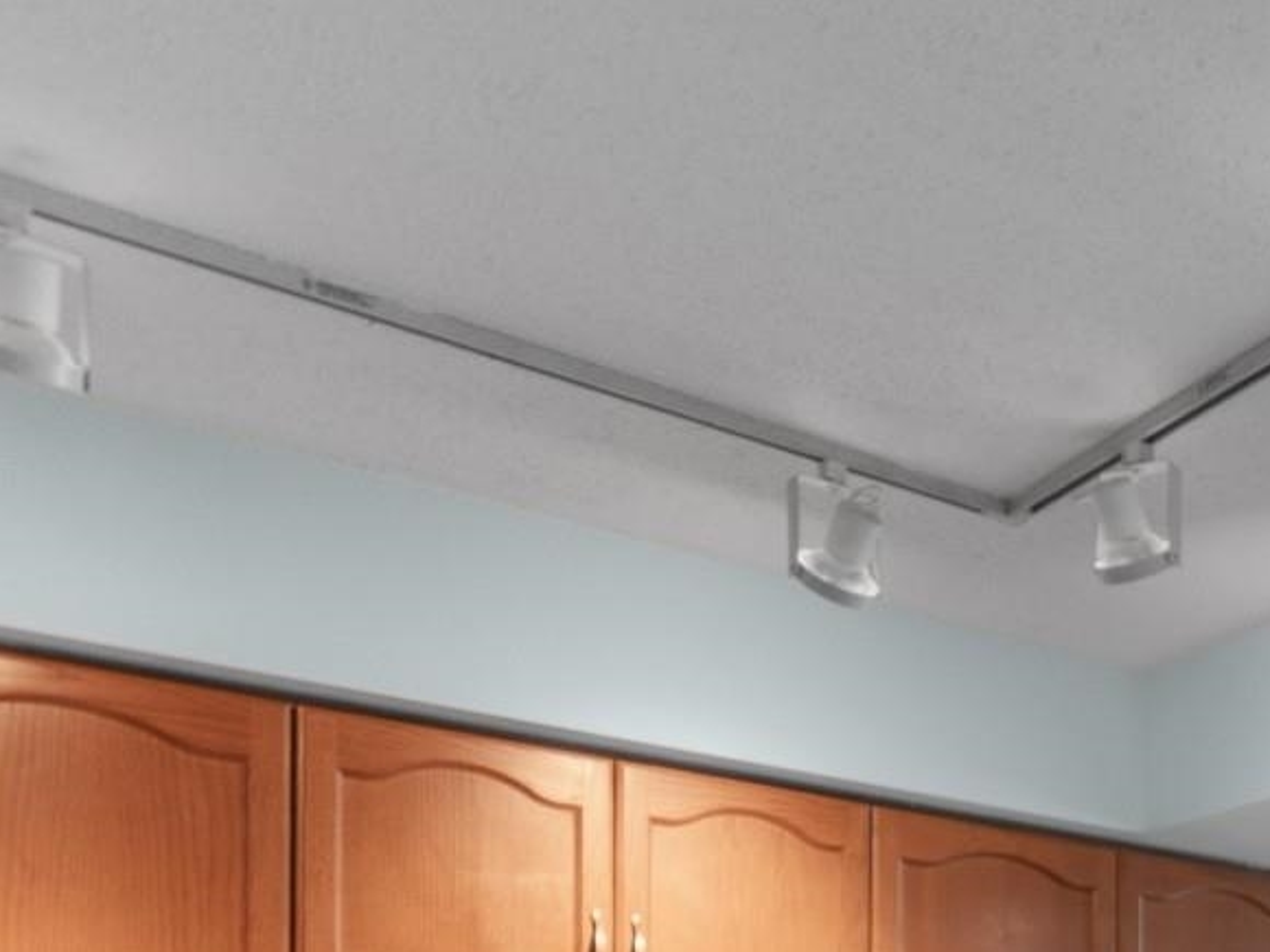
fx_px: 1578
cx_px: 1511
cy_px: 1180
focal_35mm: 43
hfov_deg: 35.1
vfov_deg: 28.6
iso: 100
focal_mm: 11
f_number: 4.8
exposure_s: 1/8
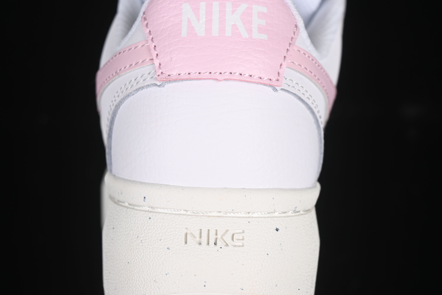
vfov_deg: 18.2
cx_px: 221
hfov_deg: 27.0
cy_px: 148
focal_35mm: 75
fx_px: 921
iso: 160
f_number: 7.1
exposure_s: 1/100
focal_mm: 50
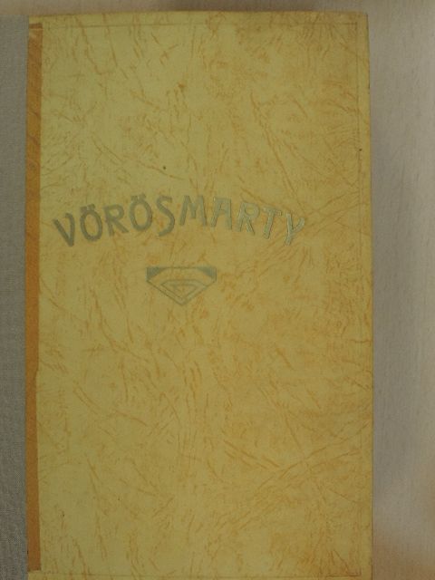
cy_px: 290
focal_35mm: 47
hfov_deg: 30.9
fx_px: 787
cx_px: 218
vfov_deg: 40.4
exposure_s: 1/50
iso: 560
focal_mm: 8.3
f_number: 3.5
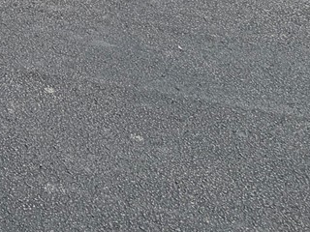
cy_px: -296
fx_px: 627
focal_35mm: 70
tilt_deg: -1.1
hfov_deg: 20.7
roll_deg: +0.4
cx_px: -225
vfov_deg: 14.8
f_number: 2.2
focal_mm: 2.22
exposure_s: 1/770
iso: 25
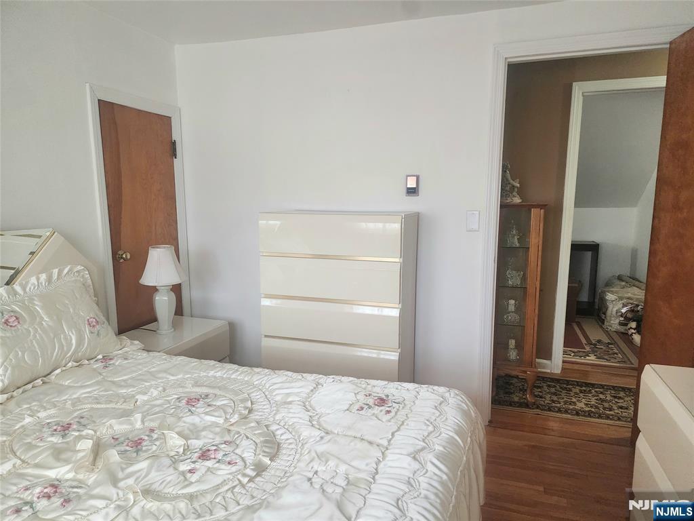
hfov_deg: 73.9
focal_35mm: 23
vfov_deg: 58.9
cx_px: 347
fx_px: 461
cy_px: 260
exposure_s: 1/120
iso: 800
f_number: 1.8
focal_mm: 6.4
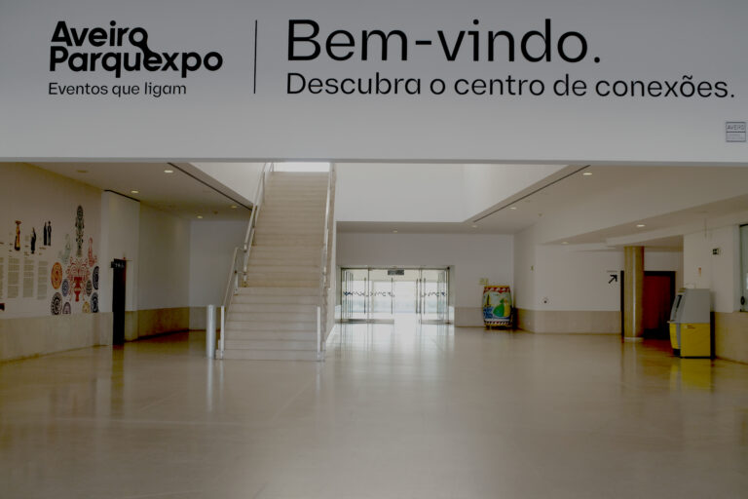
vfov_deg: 35.1
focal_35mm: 38
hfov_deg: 50.7
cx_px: 374
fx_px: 789
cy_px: 250
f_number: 4
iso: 320
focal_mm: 25
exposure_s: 1/125
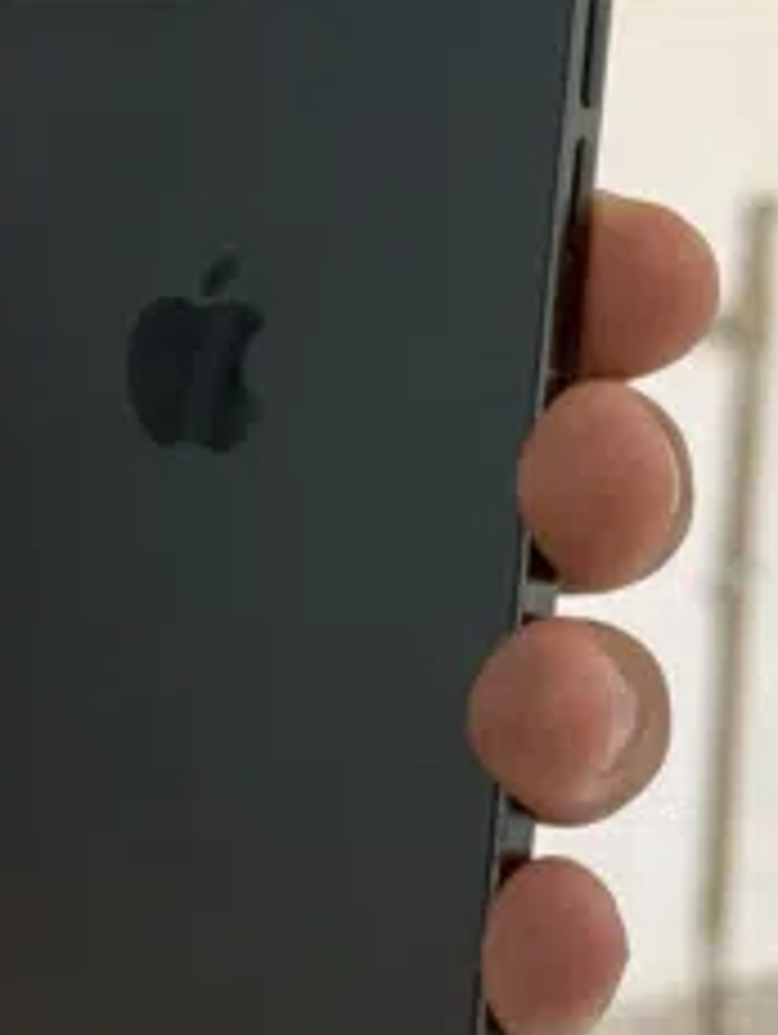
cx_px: 373
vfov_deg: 17.7
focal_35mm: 111
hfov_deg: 13.4
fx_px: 3320
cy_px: 452
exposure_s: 1/100
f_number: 1.78
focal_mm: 6.76
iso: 64
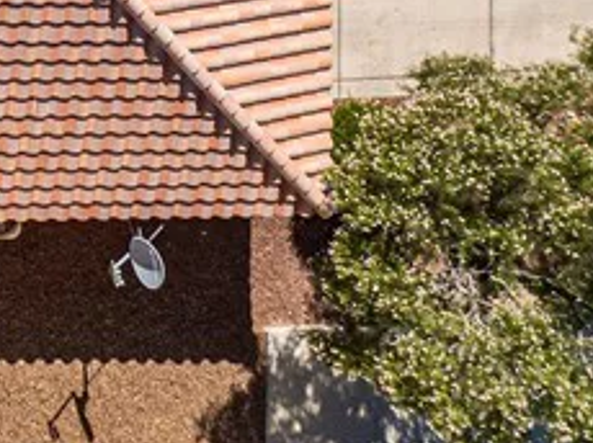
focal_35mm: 107
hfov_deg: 15.2
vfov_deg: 12.3
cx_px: -554
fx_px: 1831
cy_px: -420
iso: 120
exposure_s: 1/320
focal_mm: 12.29
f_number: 2.8
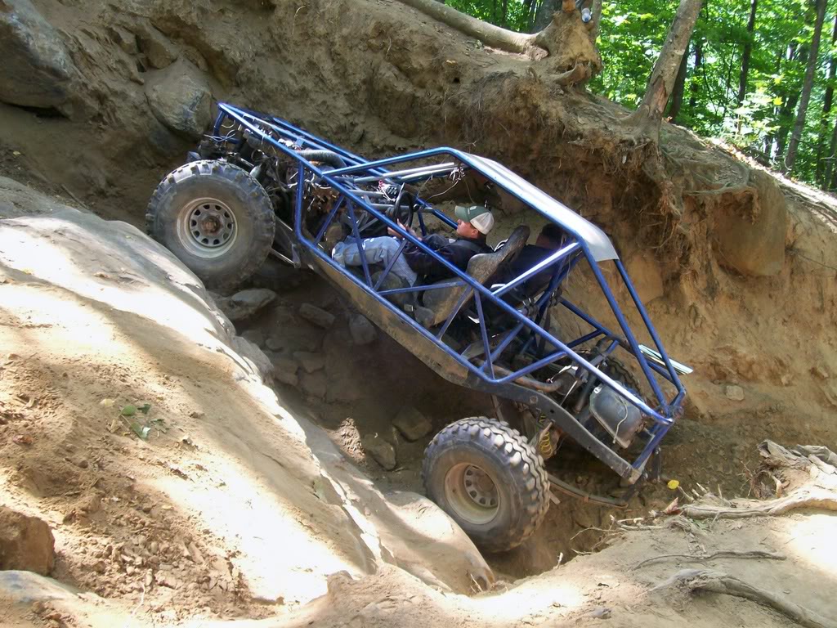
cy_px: 314
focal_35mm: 36
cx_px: 418
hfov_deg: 51.4
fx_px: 870
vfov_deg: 39.7
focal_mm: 6
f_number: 2.7
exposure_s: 1/64
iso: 140
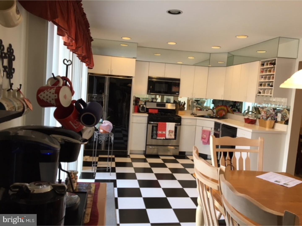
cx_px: 151
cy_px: 113
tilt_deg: -4.2
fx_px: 253
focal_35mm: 29
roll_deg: -3.1
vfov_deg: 48.2
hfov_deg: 61.7
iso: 25
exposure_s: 1/30
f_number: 2.2
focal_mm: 4.15
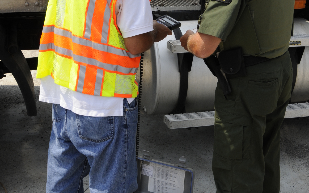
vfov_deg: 23.0
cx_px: 153
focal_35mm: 56
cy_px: 64
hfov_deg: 36.3
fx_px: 472
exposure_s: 1/400
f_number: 10
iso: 320
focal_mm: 24
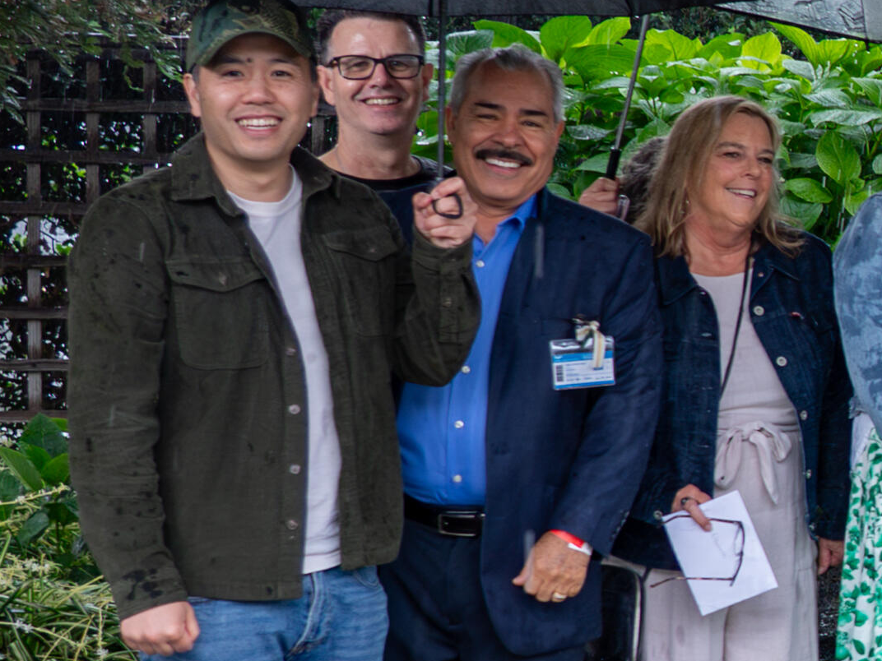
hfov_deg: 14.7
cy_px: 292
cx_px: 1555
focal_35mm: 118
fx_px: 3007
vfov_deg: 12.6
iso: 640
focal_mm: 31
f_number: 5
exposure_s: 1/100
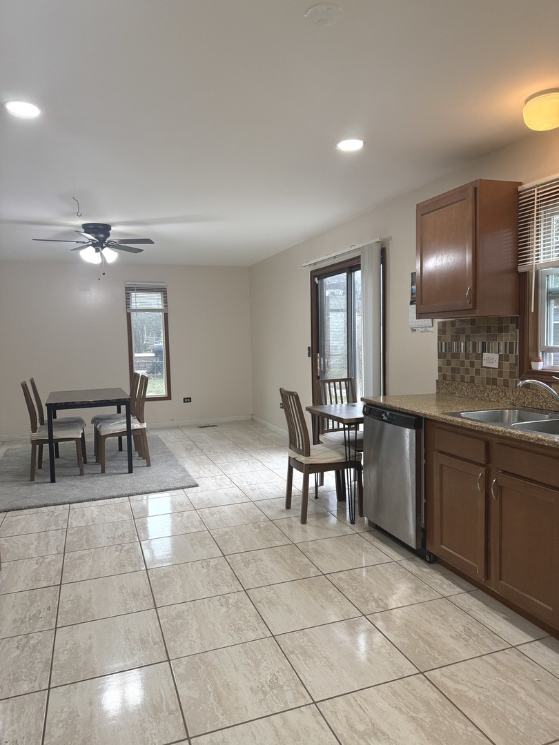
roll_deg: +0.9
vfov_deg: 71.6
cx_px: 280
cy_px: 372
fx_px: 517
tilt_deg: -3.5
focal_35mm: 24
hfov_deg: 56.8
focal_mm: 6.76
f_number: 1.78
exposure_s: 1/164
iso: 200
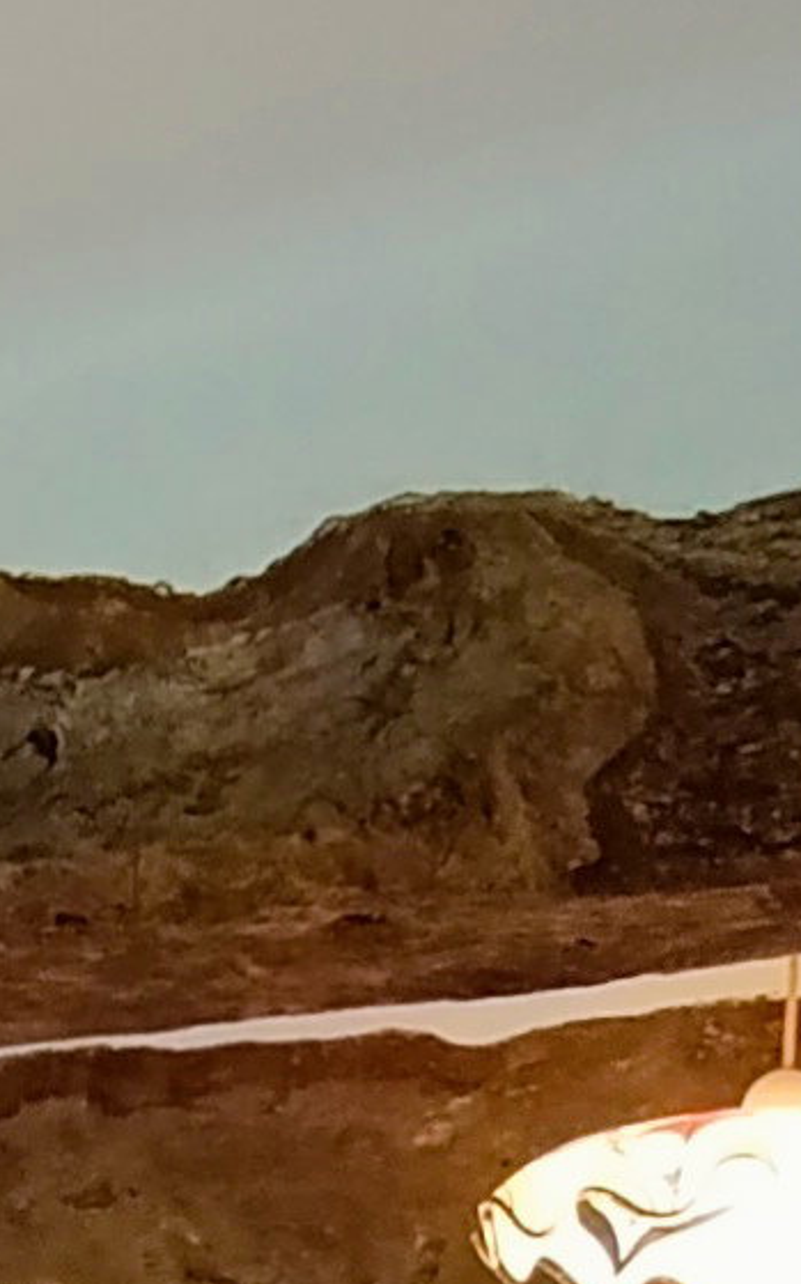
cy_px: 1962
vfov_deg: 18.5
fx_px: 3461
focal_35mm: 99
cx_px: -330
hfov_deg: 12.7
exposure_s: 1/100
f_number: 2.2
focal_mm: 1.65
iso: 320
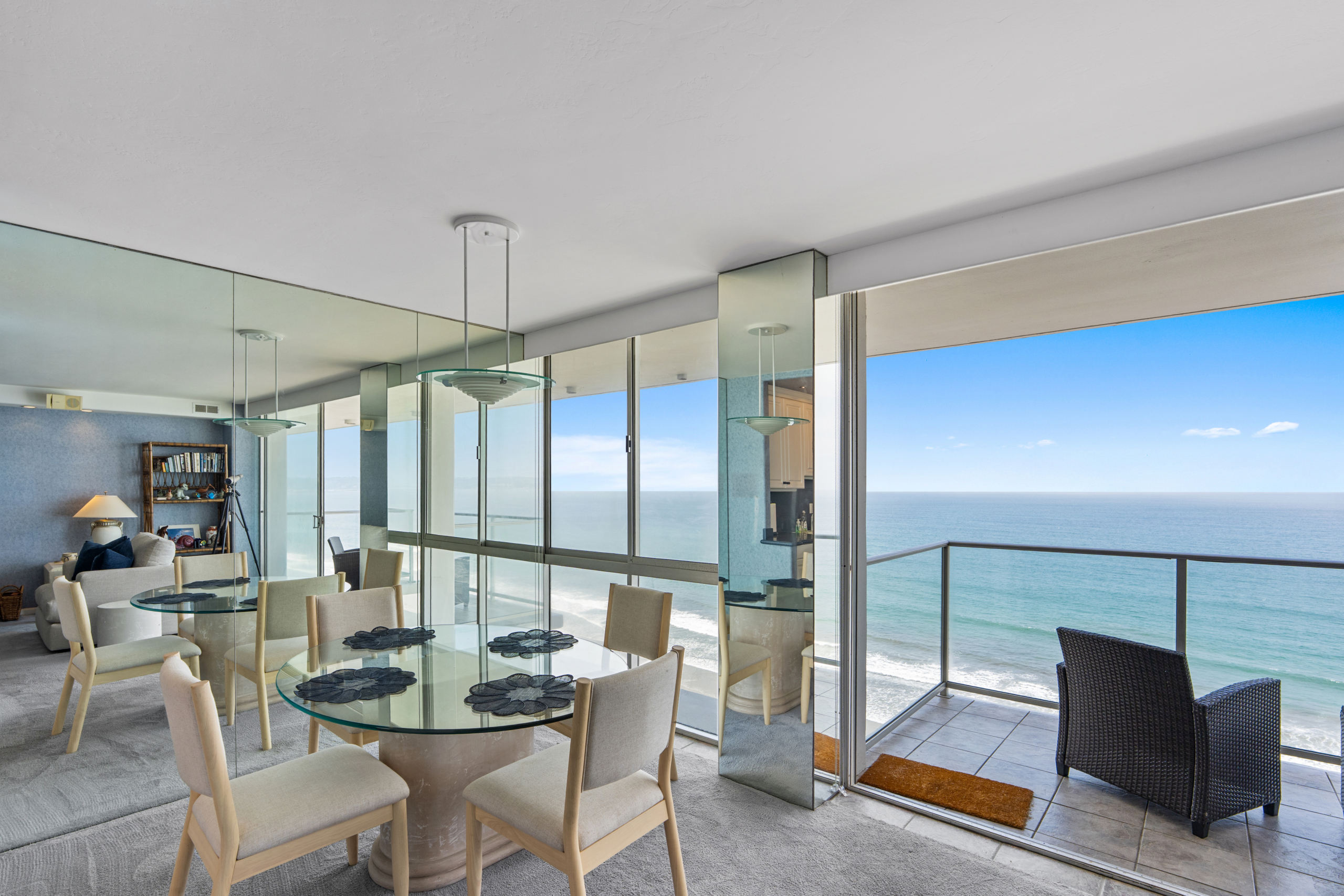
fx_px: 597
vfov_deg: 73.8
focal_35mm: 16
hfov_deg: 96.7
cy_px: 448
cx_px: 672
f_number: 9
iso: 640
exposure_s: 1/30
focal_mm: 16
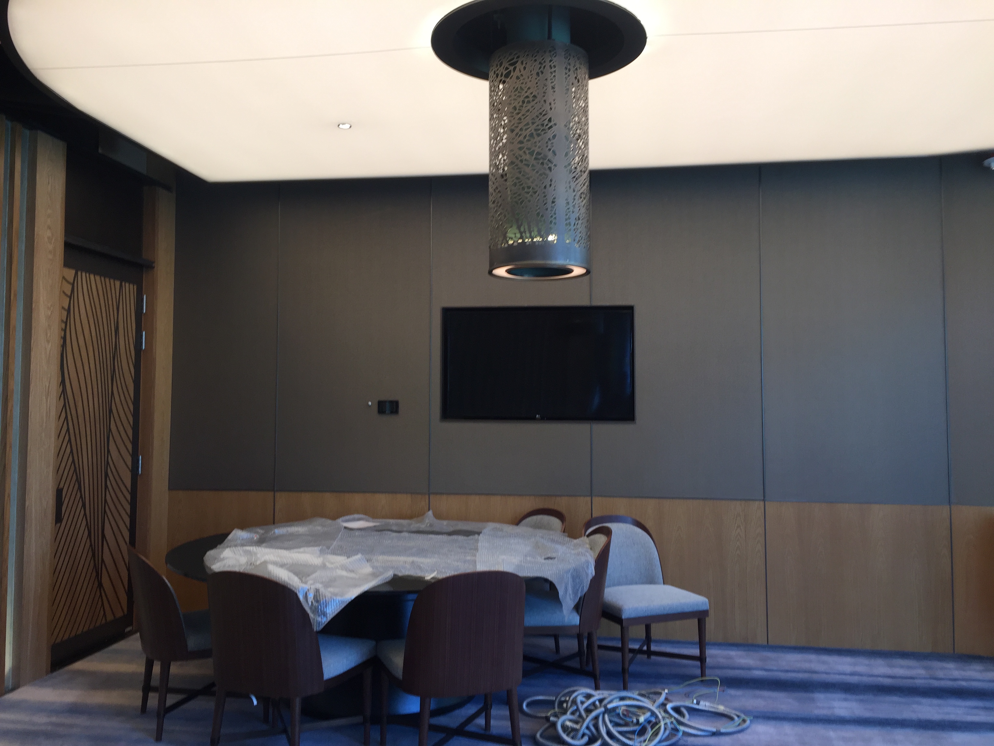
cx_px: 497
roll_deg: +0.1
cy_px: 373
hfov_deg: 61.7
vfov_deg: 48.2
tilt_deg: +1.9
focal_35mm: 29
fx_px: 833
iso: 40
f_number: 2.2
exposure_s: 1/50
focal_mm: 4.15
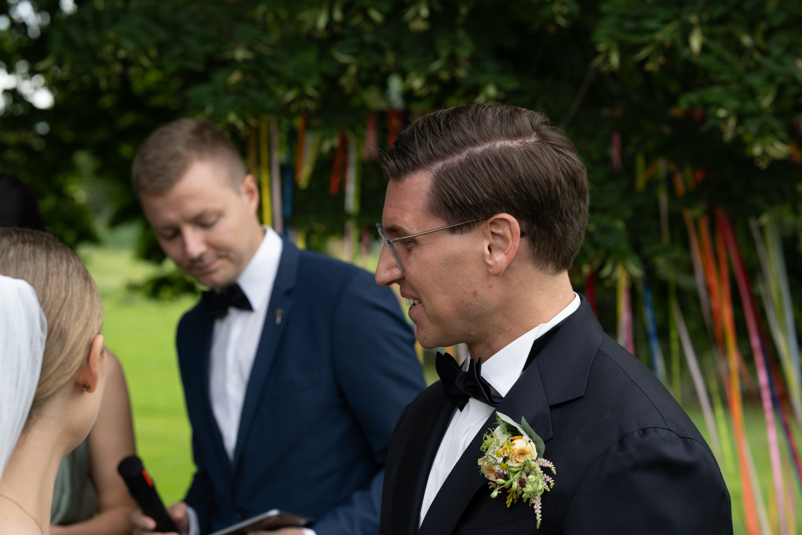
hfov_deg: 23.9
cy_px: 268
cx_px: 401
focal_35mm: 85
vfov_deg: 16.1
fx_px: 1893
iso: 160
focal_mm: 85
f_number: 5.6
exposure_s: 1/160
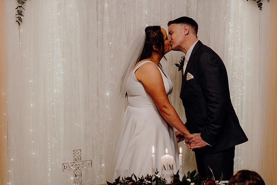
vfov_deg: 18.9
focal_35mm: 72
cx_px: 138
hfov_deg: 28.1
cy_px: 92
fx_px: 554
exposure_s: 1/160
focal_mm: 48
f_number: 3.5
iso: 1600
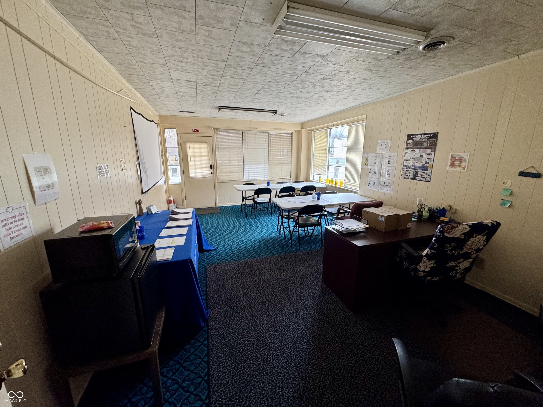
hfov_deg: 102.1
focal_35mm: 14
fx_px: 220
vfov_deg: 85.7
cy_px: 204
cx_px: 272
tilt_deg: -14.1
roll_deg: -0.6
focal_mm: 2.22
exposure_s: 1/120
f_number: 2.2
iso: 250
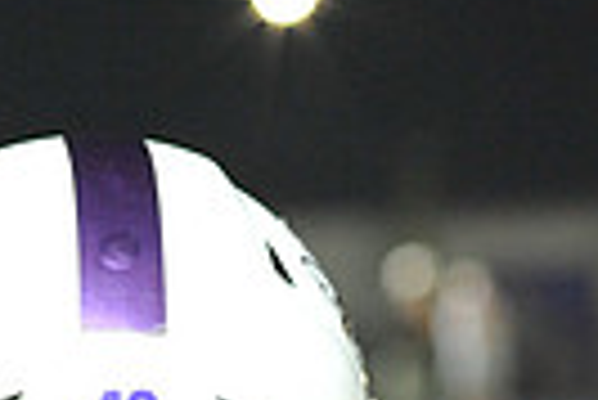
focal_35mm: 488
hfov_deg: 4.2
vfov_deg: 2.8
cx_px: 175
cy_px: 1160
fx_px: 8115
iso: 3200
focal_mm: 112
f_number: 5.6
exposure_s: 1/125
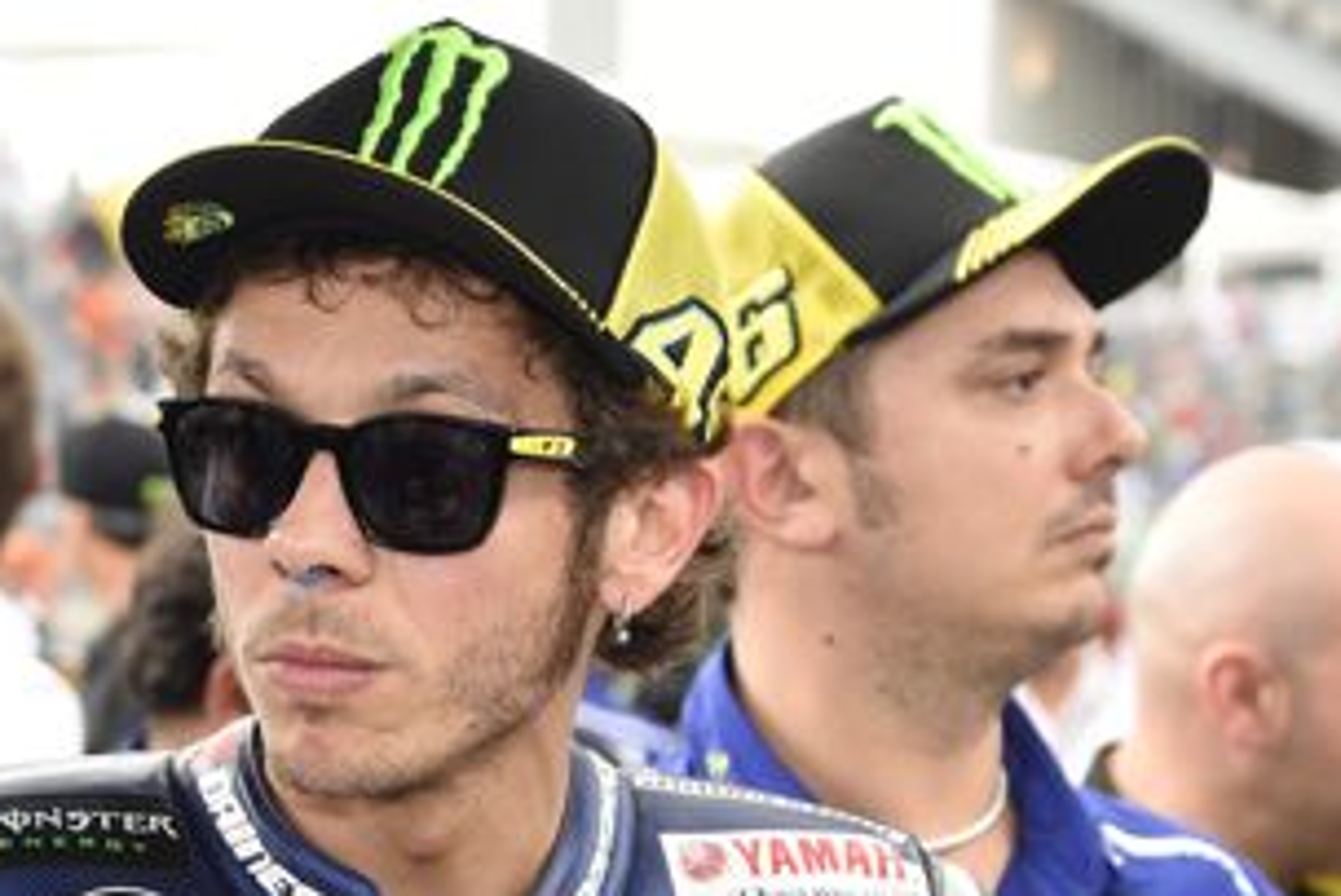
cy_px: 927
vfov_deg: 8.3
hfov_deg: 12.5
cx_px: 304
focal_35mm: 164
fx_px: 6112
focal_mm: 78
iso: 400
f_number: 5.6
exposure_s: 1/160
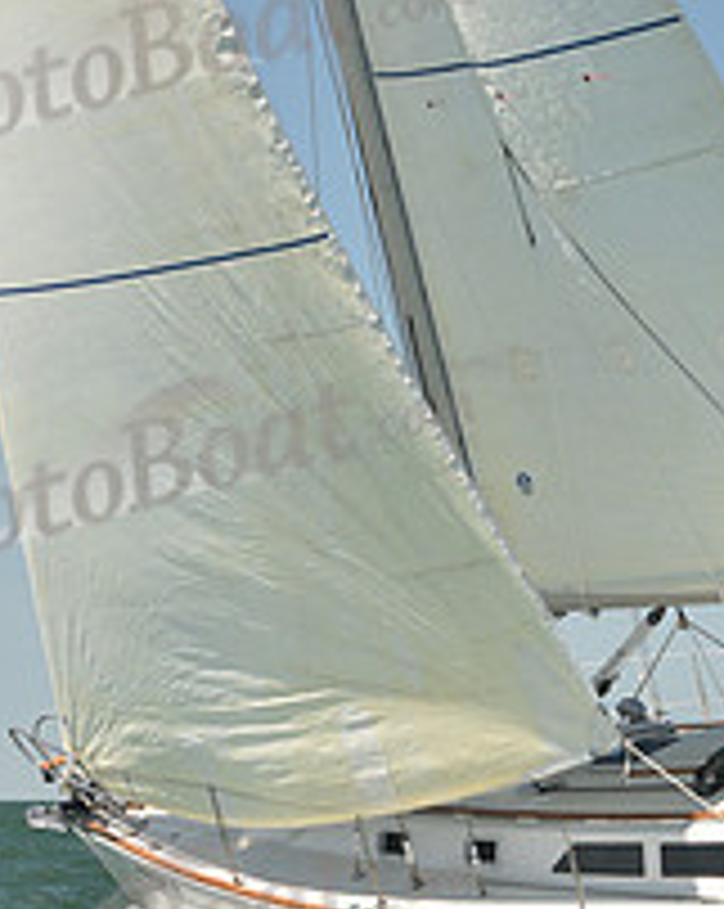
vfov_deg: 10.2
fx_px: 5074
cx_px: 711
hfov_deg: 8.1
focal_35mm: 189
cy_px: 641
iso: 250
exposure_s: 1/800
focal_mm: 70
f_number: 4.5
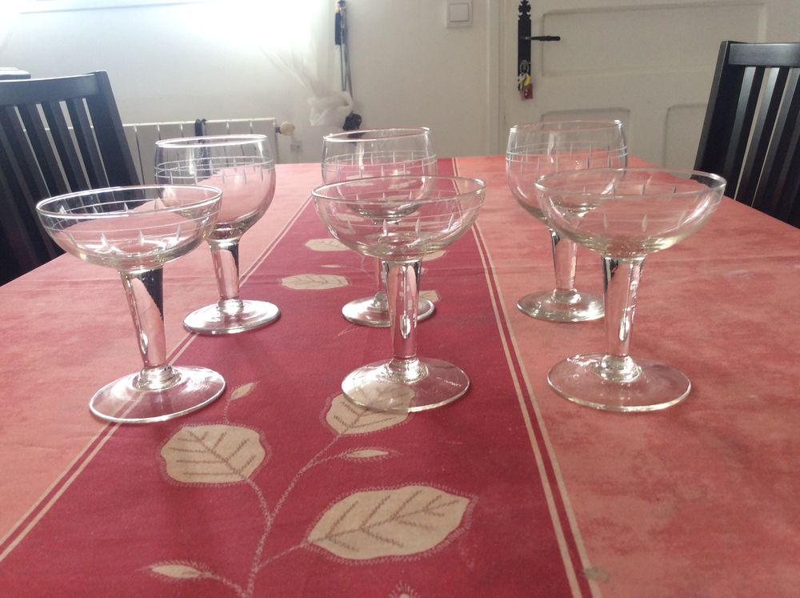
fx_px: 738
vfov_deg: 44.1
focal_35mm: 32
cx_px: 400
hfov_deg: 56.9
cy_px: 299
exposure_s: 1/50
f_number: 2.4
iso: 50
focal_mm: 3.3
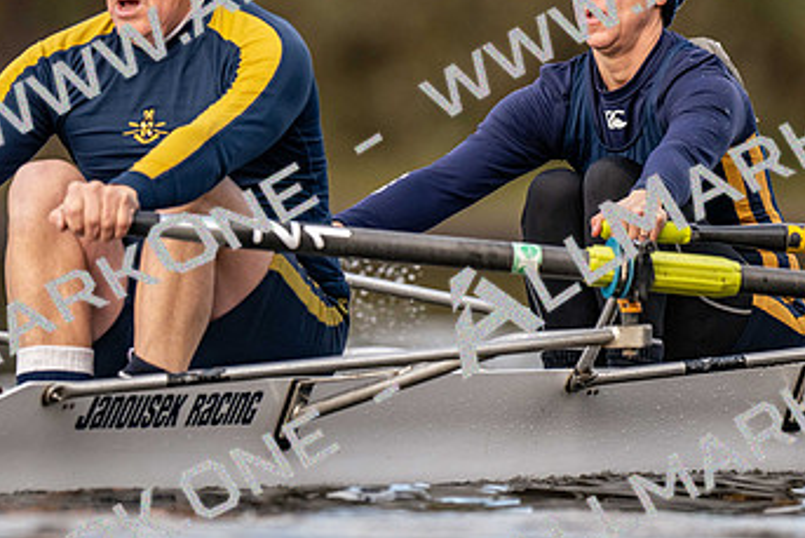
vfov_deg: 1.4
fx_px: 22683
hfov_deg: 2.0
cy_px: 156
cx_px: 249
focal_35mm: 1014
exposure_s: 1/2500
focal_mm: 600
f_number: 4
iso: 1400
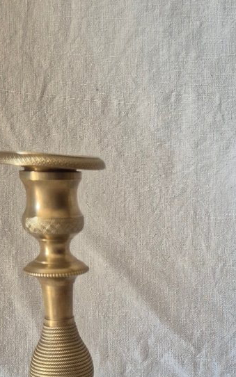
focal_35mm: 54
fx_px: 555
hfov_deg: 23.7
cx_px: 183
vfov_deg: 35.2
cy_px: 345
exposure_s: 1/100
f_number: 1.8
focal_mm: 5.4
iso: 250
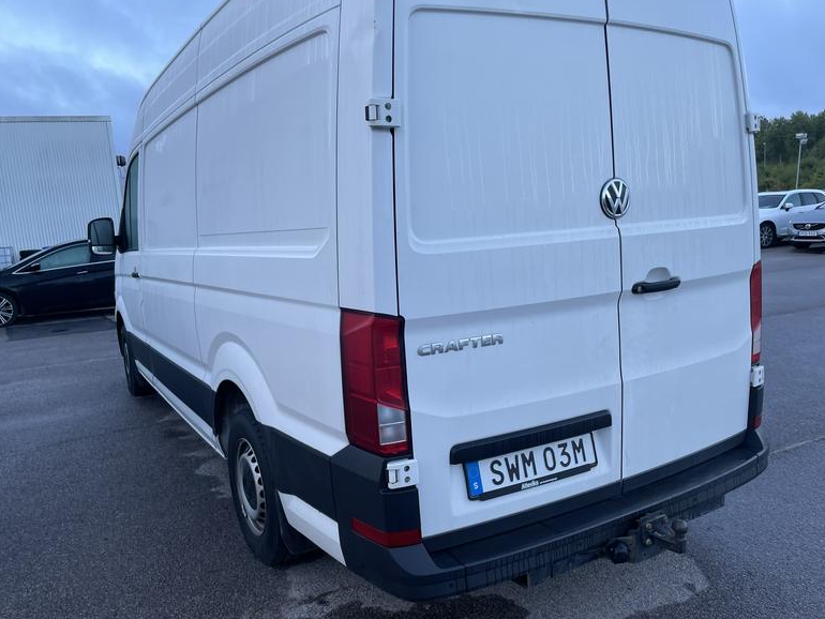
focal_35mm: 27
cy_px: 308
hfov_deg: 65.3
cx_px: 400
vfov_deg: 51.4
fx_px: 644
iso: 32
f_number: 1.6
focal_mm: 4.2
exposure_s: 1/299
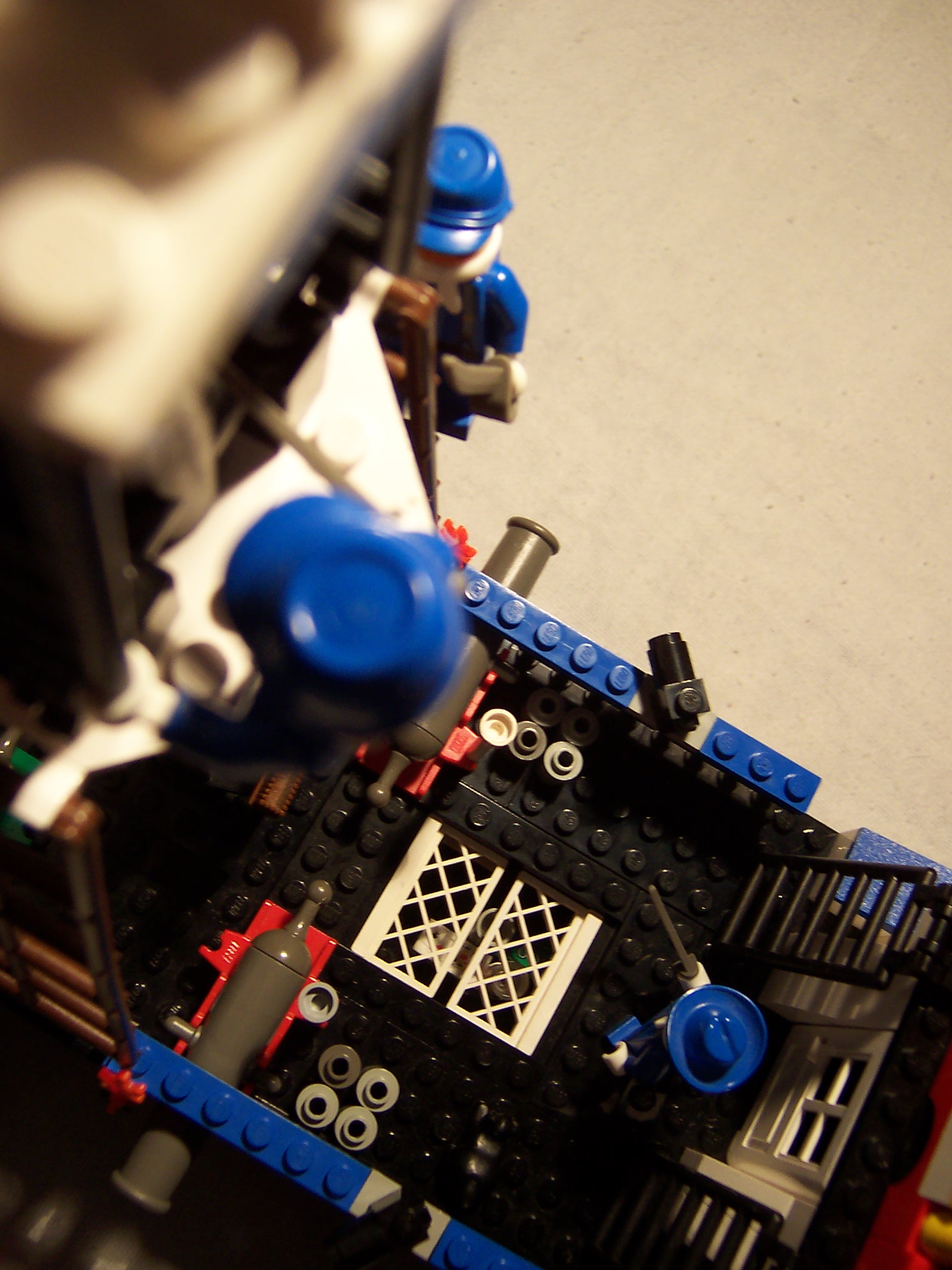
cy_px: 635
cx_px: 476
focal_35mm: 36
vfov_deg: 51.4
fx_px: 1320
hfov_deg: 39.7
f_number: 2.8
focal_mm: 5.6
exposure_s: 1/30
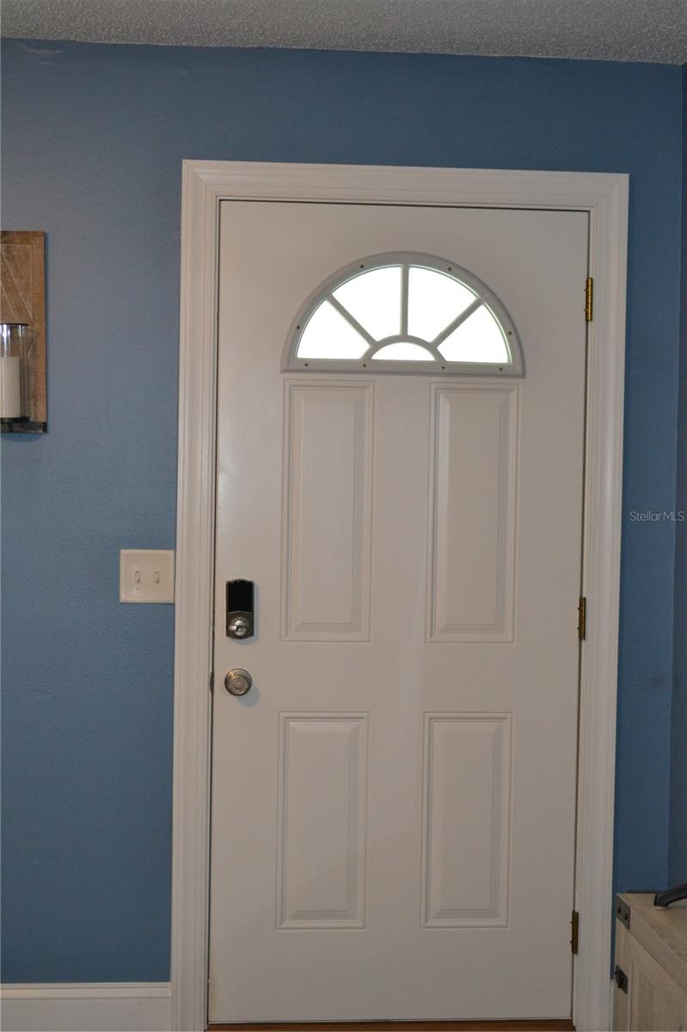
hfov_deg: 23.8
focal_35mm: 57
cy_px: 516
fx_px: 1633
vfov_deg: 35.1
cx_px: 344
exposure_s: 1/60
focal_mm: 38
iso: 1400
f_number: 5
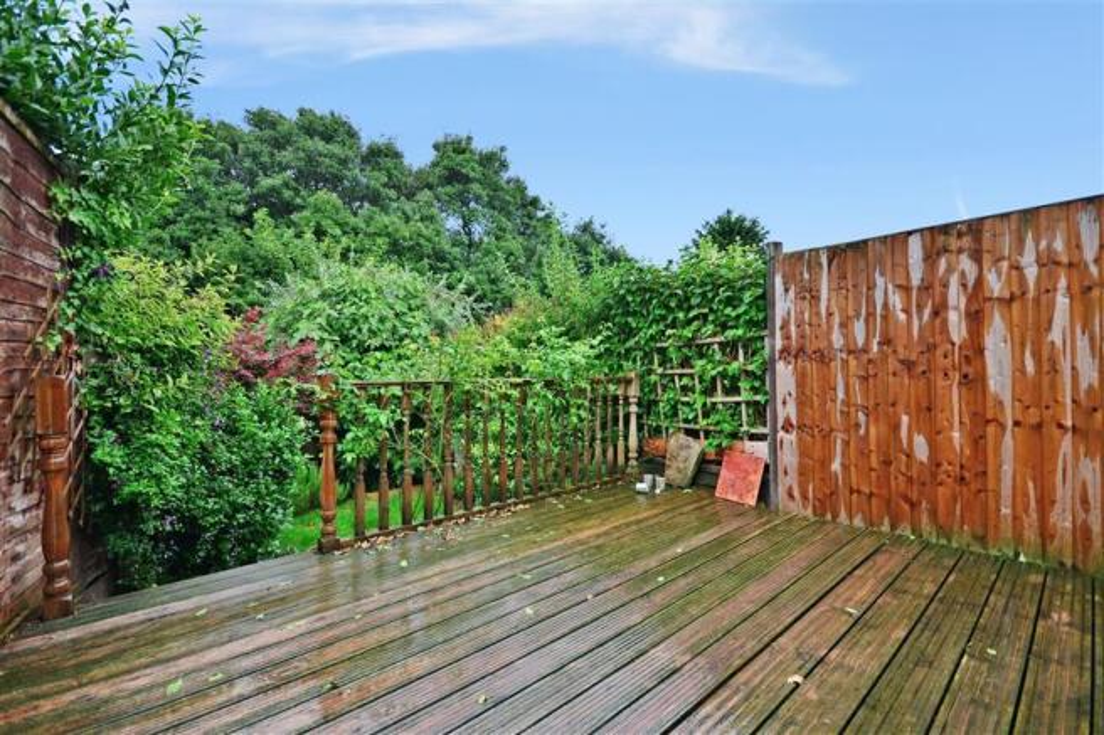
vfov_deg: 69.6
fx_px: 529
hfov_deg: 92.5
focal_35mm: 17
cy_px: 368
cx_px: 552
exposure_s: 1/80
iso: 200
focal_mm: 11.5
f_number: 5.6
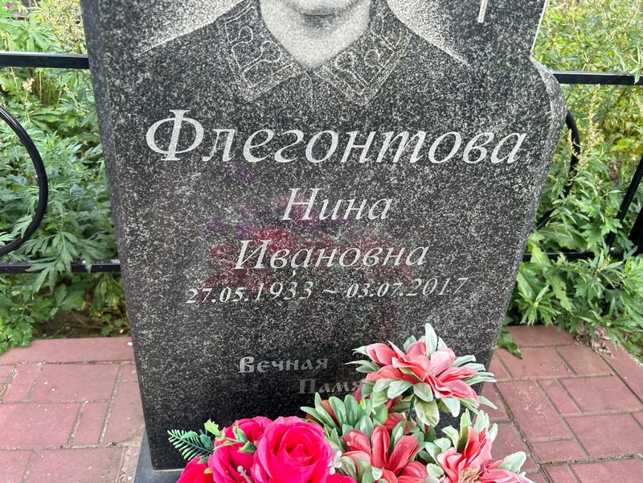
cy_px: 242
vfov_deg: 53.1
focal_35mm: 26
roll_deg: -0.8
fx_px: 483
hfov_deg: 67.3
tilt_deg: -29.7
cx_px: 322
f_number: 1.5
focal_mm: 5.7
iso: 50
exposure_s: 1/345
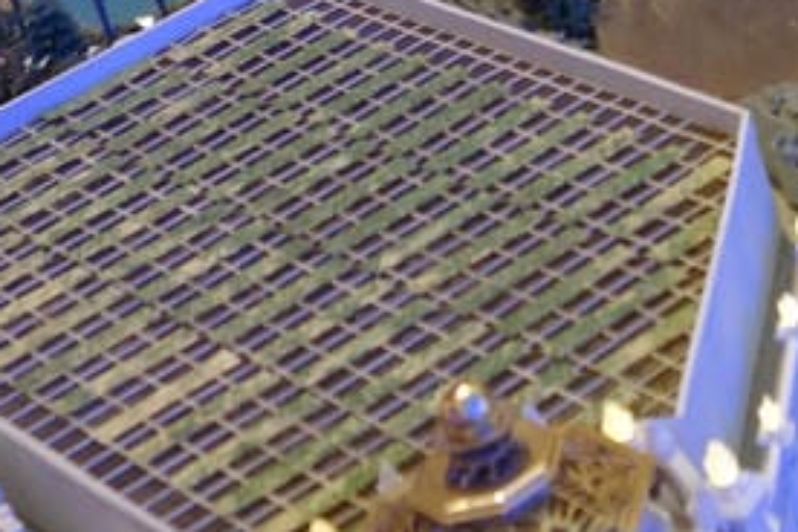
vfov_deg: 8.7
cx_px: 795
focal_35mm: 152
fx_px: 3369
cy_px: -367
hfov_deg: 13.3
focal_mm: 12.94
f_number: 2.8
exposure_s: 1/40
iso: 500
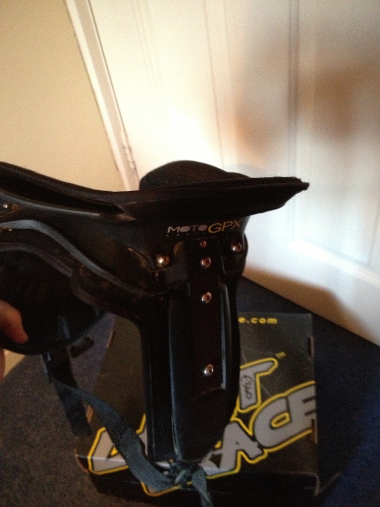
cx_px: 190
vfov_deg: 52.6
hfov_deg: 40.7
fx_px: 512
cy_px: 254
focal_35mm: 35
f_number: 2.4
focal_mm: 4.28
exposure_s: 1/15
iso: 800
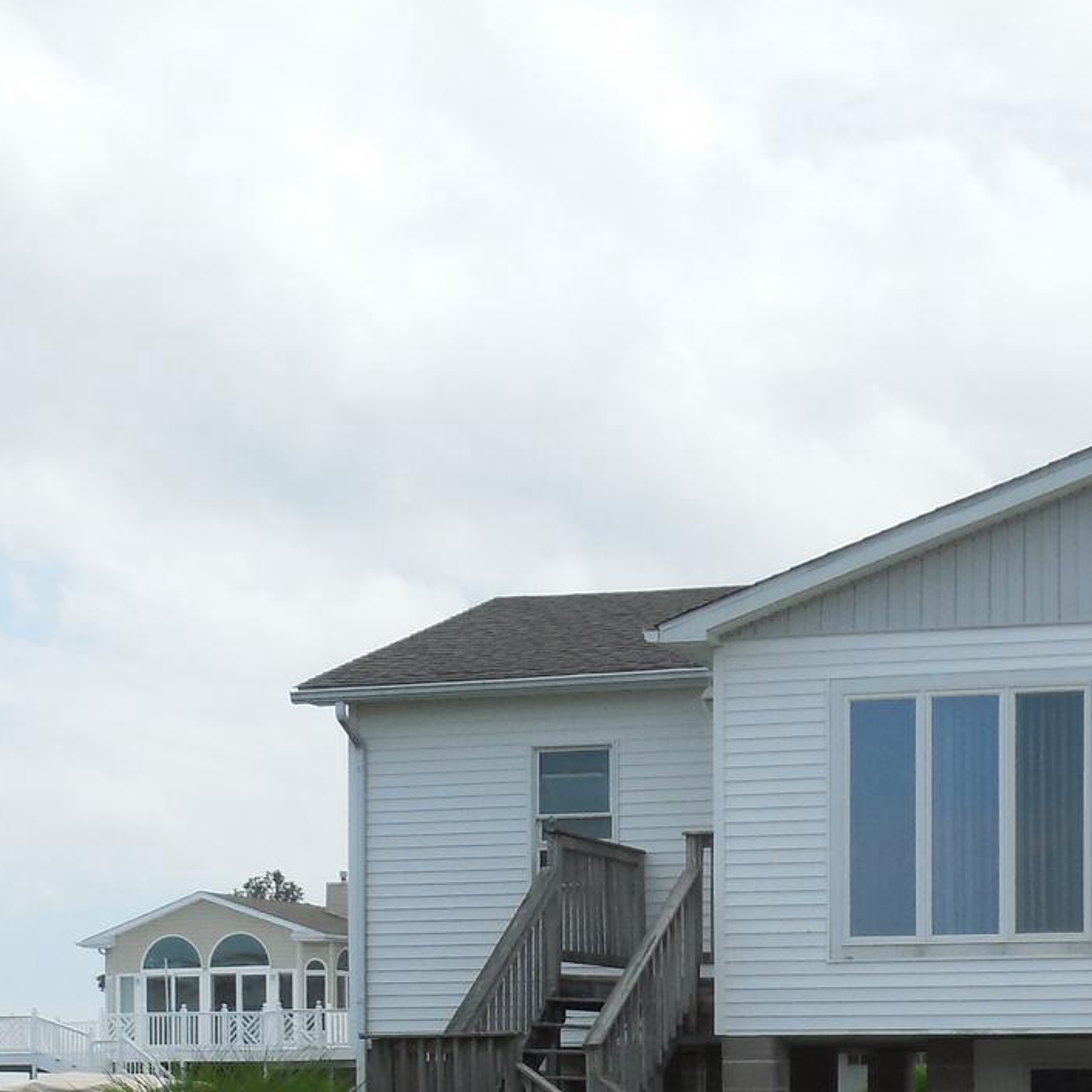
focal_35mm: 87
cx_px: 854
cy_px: 1141
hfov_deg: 19.8
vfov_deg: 19.3
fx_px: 3105
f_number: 3.4
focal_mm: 6.1
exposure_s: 1/1600
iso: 125
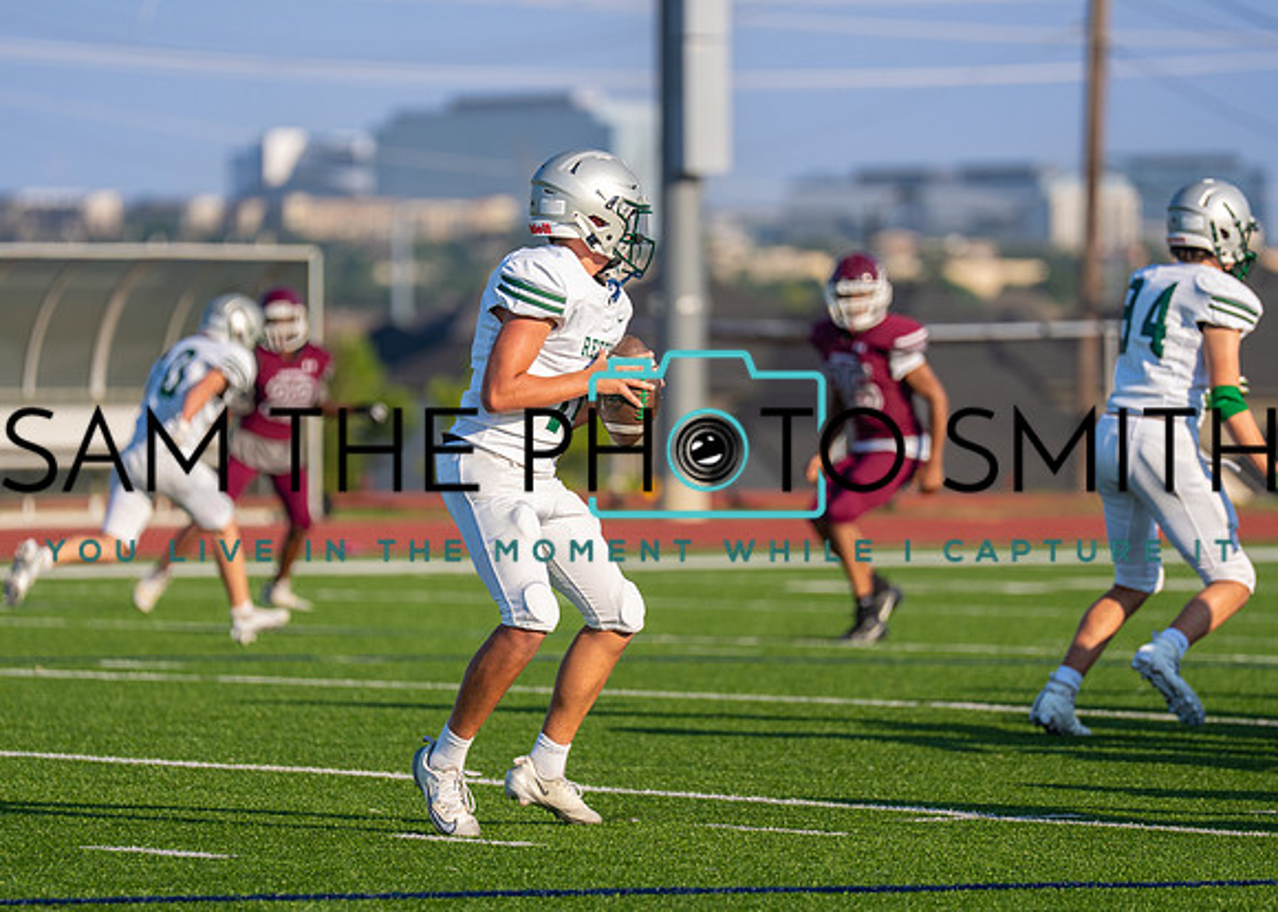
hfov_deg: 6.9
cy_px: 441
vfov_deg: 4.9
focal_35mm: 293
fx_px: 10638
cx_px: 618
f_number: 2.8
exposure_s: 1/2500
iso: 125
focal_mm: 200
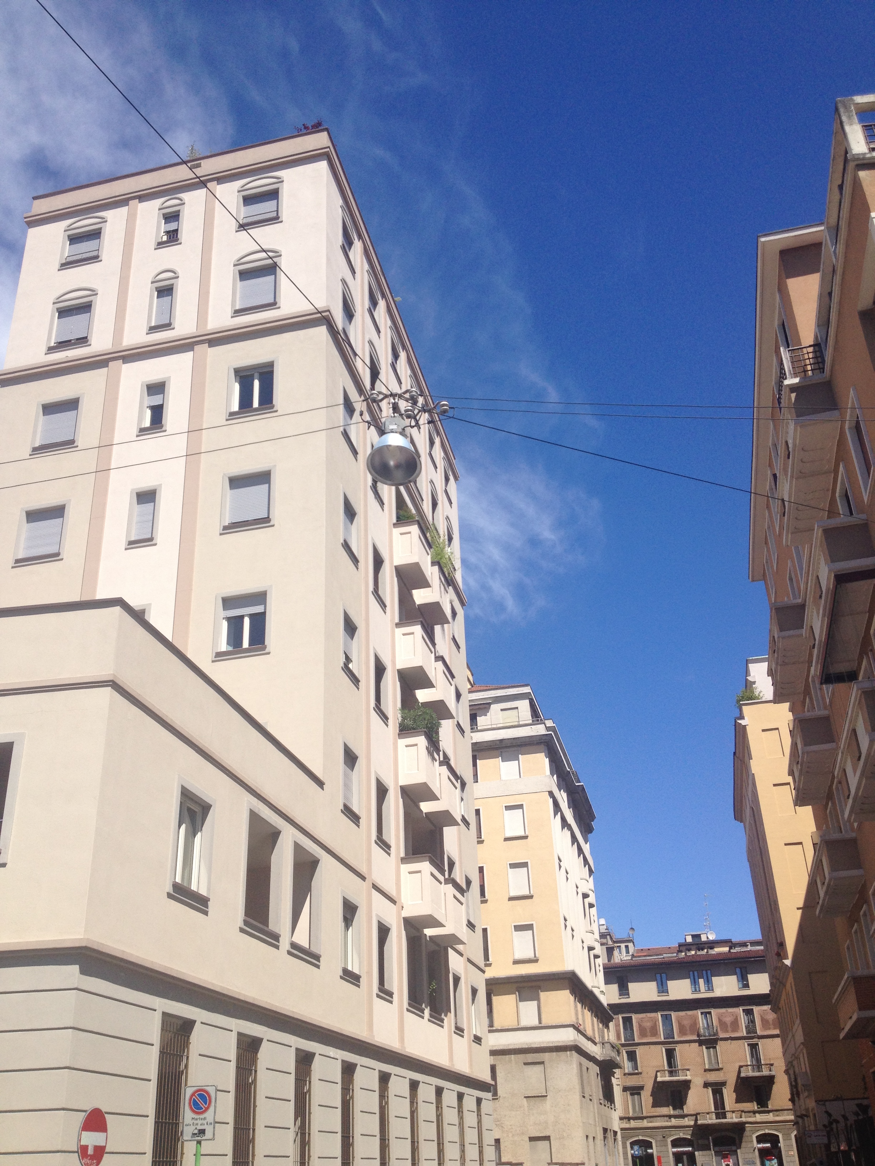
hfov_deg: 40.7
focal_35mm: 35
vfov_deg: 52.6
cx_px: 438
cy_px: 583
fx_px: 1180
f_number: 2.4
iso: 50
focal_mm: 4.28
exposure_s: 1/1905
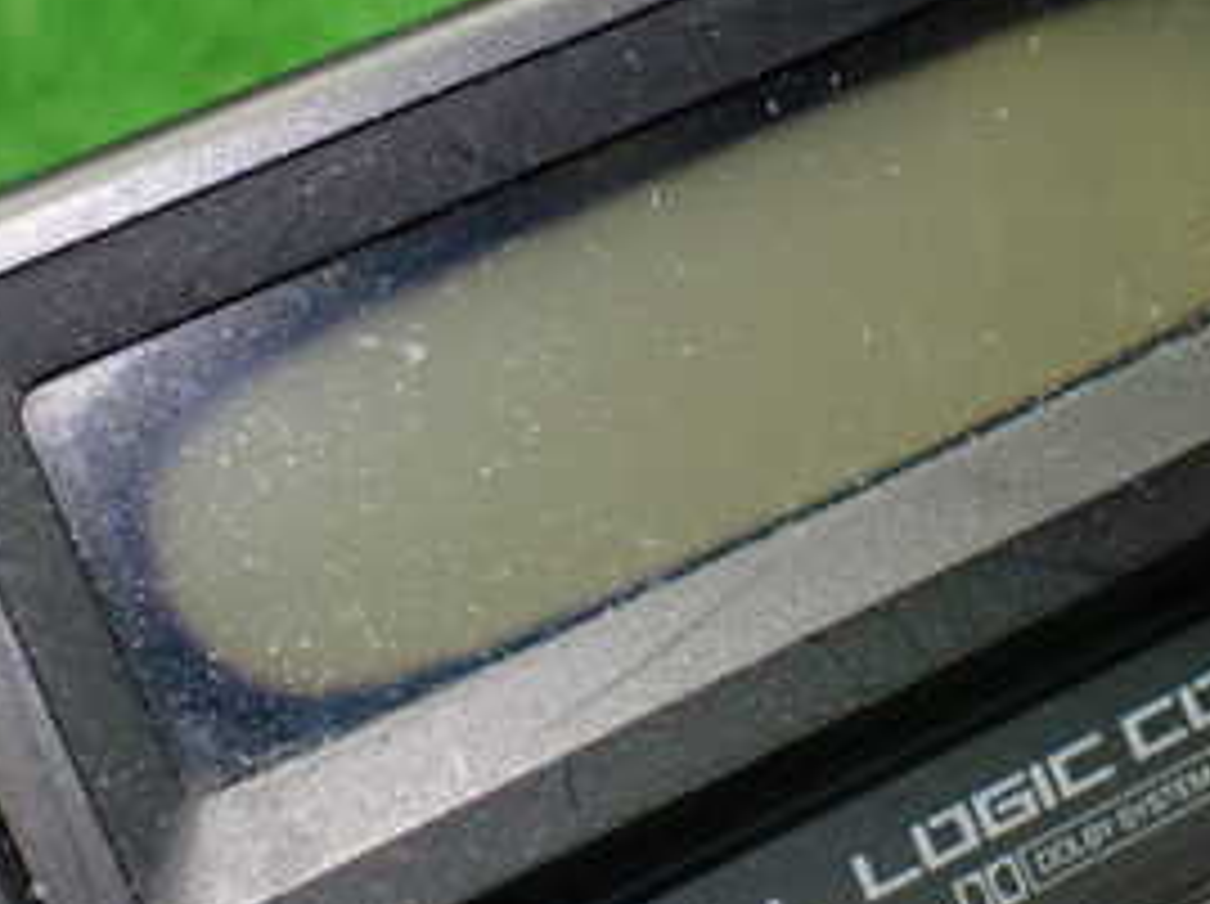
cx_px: 738
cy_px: 256
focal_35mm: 67
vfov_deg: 21.7
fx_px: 2339
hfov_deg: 28.9
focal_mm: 5.4
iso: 640
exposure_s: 1/125
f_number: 2.3
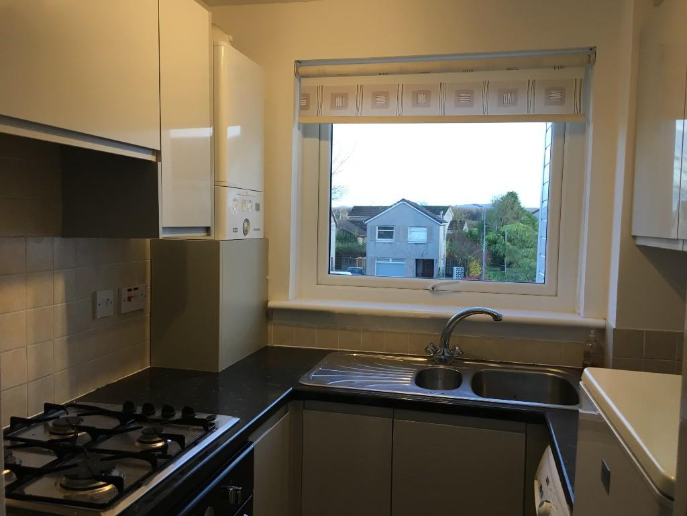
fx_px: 576
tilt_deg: -4.3
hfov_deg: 61.7
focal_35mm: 29
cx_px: 344
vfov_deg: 48.2
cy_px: 258
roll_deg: -1.3
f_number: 2.2
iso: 25
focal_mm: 4.15
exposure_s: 1/33
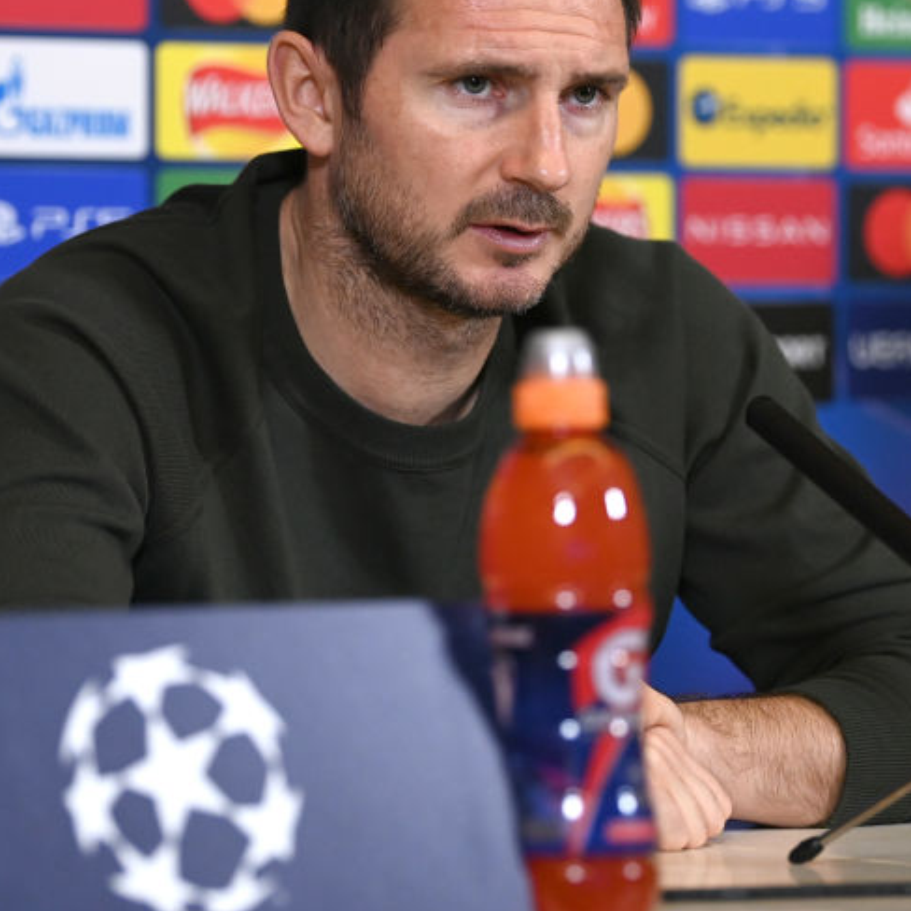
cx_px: 427
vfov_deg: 7.8
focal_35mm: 223
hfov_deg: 7.8
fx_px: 6640
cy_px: 300
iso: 3200
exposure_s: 1/500
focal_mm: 125
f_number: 2.8
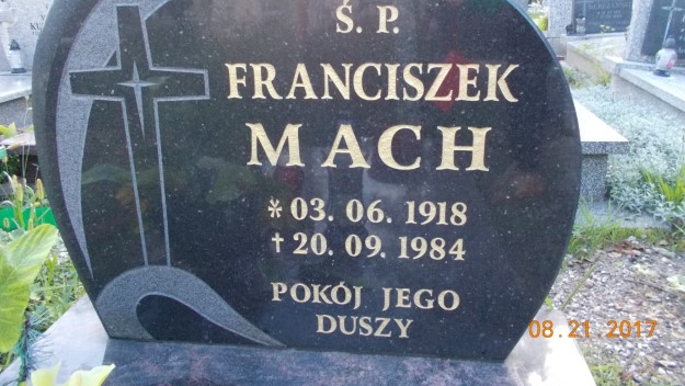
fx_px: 527
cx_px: 342
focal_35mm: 29
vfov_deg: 39.7
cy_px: 128
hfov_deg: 66.1
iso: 400
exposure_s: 1/125
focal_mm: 4.6
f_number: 3.2
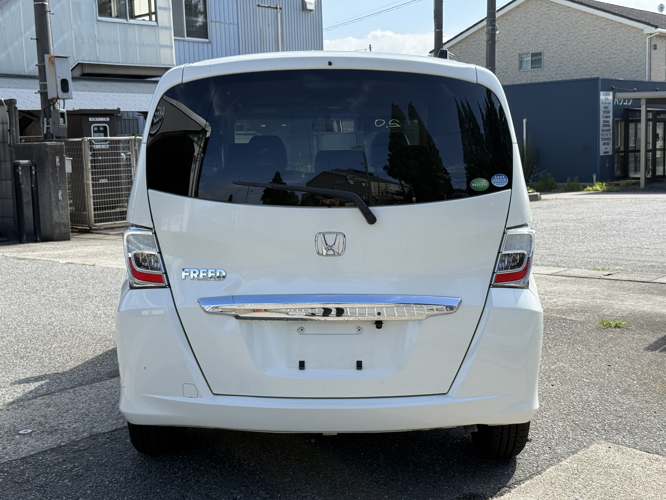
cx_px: 333
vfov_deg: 30.3
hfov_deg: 39.7
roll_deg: +1.9
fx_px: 924
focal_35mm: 48
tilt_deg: -6.1
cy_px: 250
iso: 80
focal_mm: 6.76
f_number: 1.78
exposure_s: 1/2976
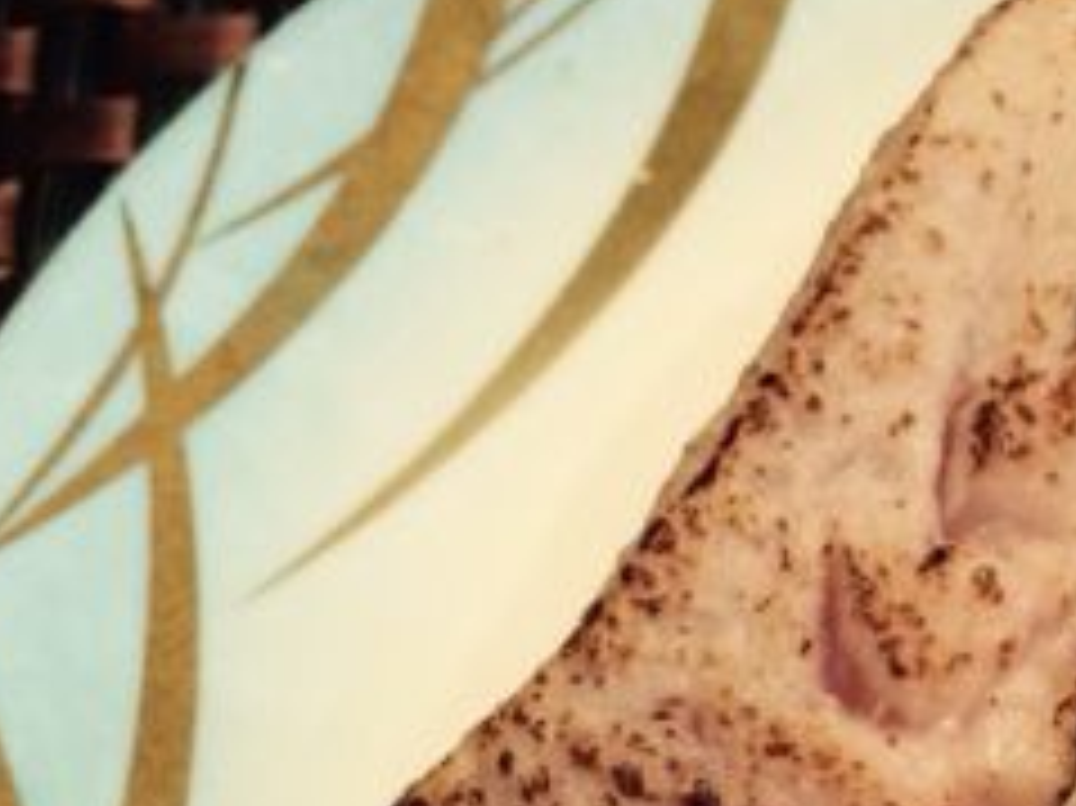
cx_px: 1229
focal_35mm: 85
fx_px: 2641
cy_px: 934
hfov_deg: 21.6
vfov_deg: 16.7
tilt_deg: -64.9
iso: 80
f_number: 2.2
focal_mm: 4.15
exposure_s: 1/33
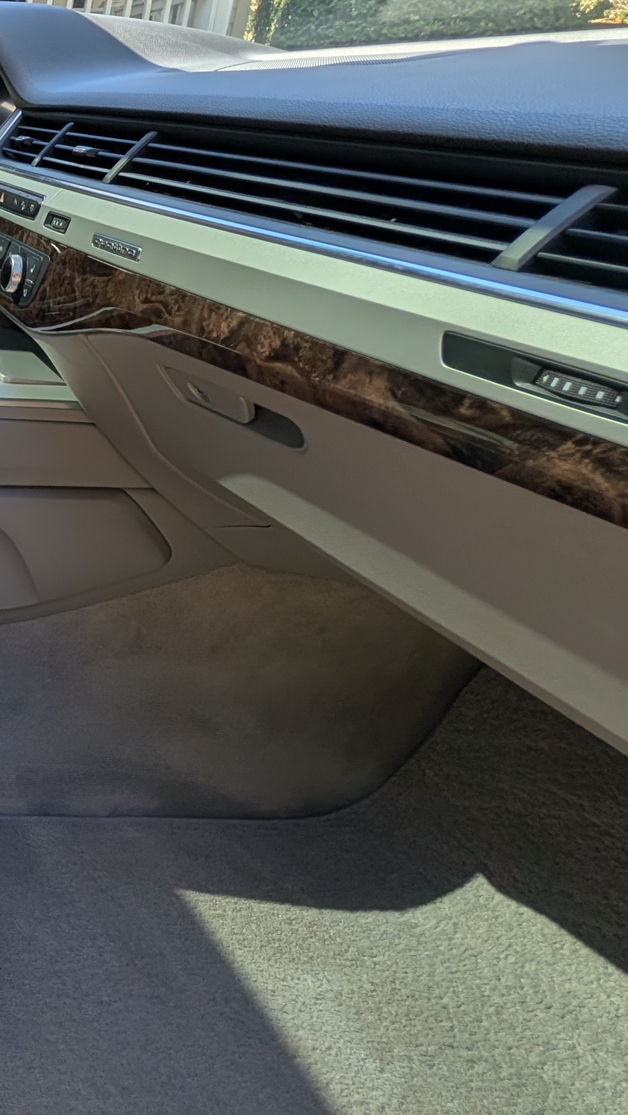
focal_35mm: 26
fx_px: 769
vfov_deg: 70.8
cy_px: 422
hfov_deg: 26.4
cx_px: -380
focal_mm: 2.02
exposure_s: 1/348
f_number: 1.7
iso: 47
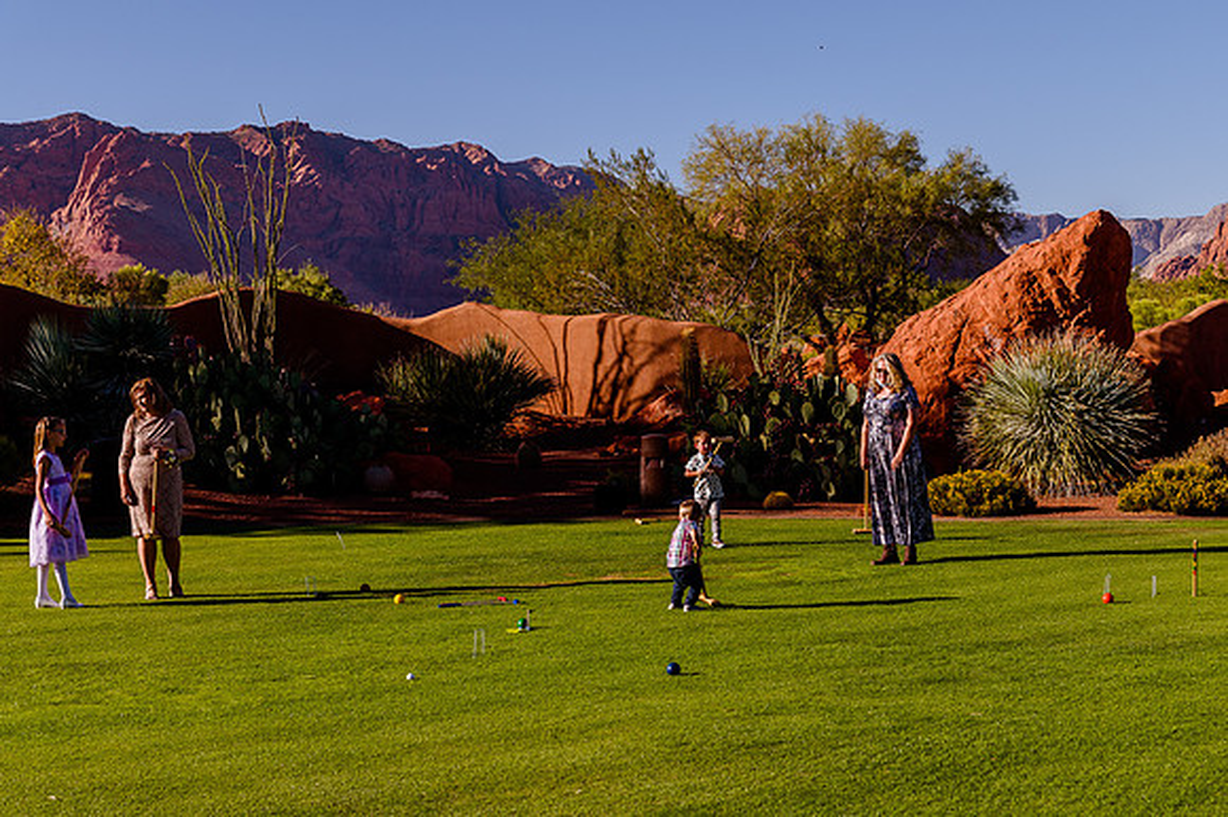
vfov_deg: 21.5
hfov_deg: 31.8
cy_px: 408
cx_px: 670
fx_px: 2157
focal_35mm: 63
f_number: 9
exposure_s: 1/640
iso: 320
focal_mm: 58
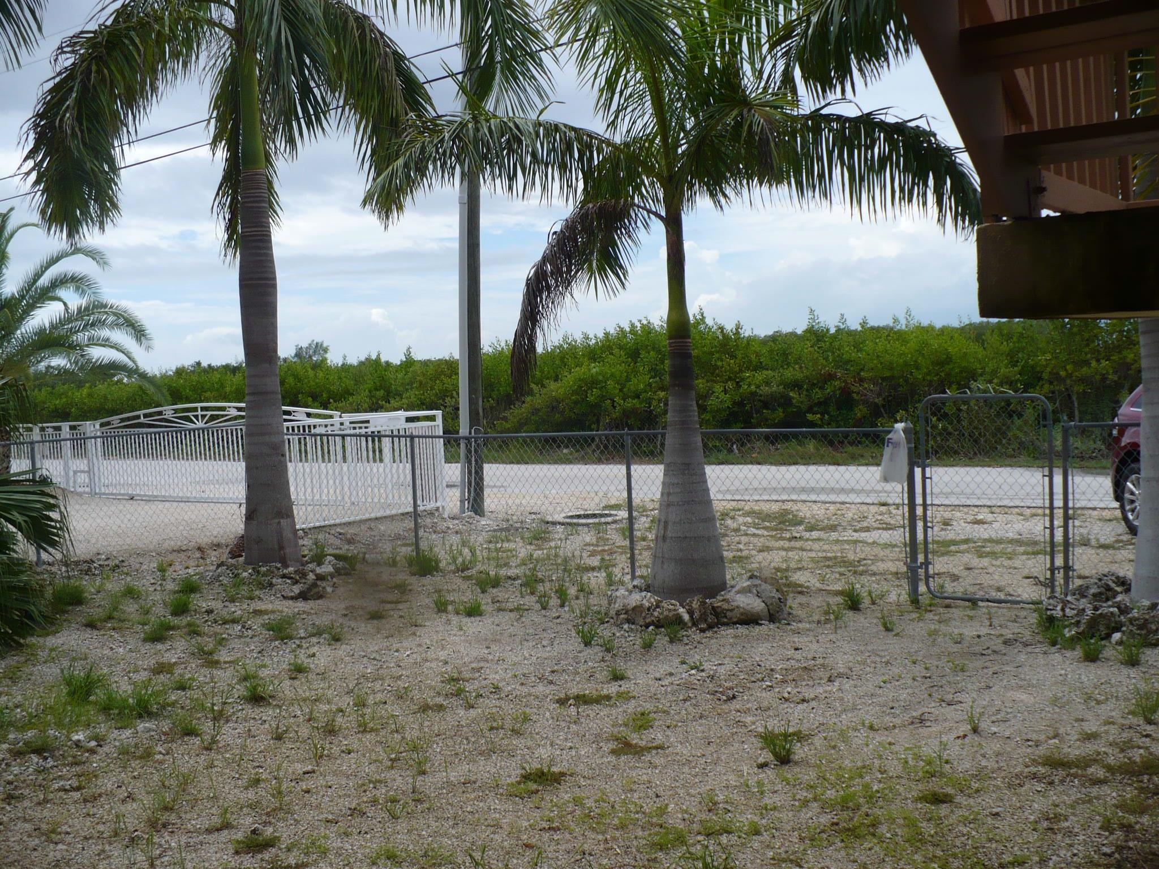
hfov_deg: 50.1
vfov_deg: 38.7
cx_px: 580
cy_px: 434
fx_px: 1239
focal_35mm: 37
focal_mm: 6.1
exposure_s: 1/160
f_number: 8
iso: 100
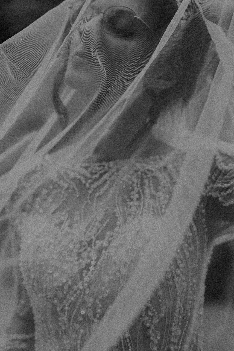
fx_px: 487
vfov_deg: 39.3
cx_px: 75
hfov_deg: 26.8
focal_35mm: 50
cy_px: 125
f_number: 2.2
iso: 1000
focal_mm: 35
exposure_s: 1/160
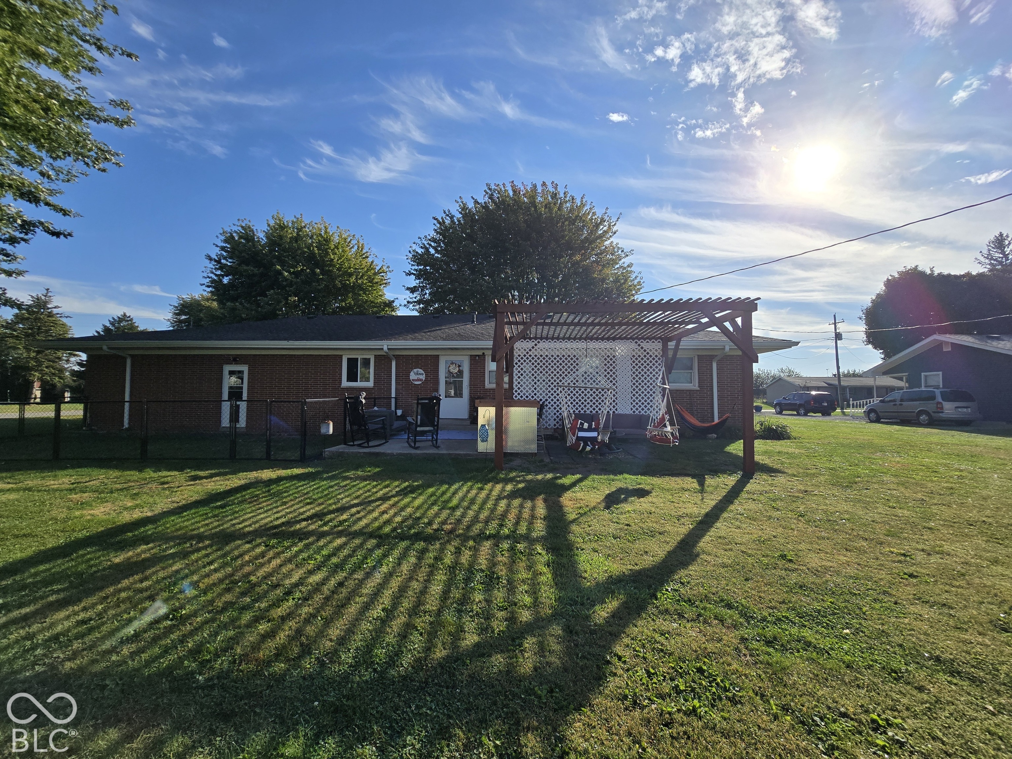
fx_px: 380
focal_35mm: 13
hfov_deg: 106.2
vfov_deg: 89.9
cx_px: 506
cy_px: 380
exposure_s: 1/3493
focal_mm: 2.2
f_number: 2.2
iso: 50
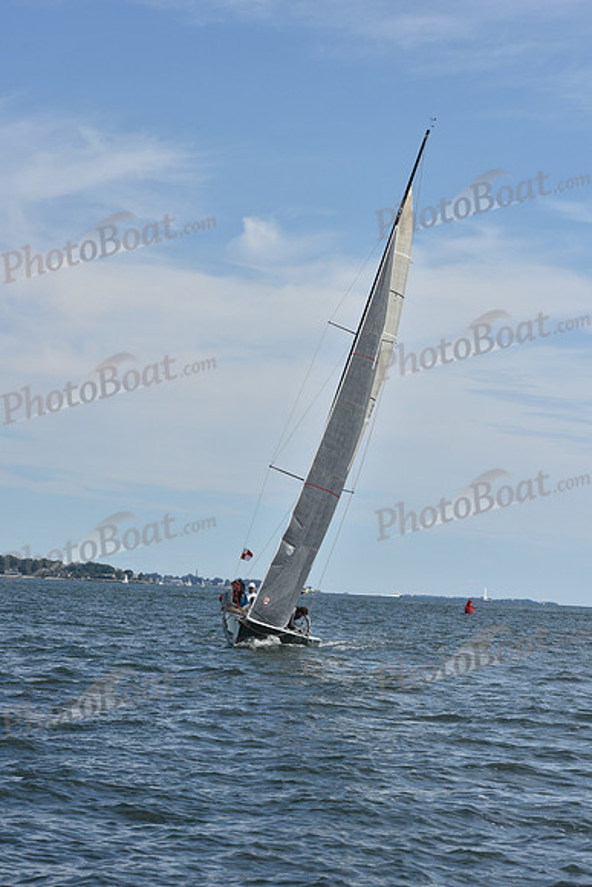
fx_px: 2514
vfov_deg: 20.0
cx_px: 296
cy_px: 444
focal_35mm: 102
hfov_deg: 13.4
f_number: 10
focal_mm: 102
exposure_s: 1/1000
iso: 320
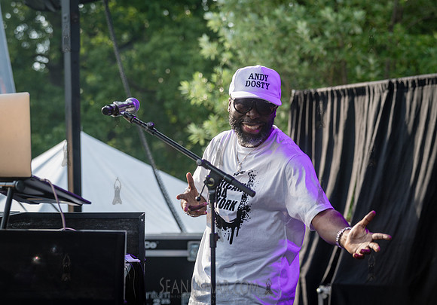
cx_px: 245
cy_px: 132
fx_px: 1128
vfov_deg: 15.4
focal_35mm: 92
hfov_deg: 21.9
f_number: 3.5
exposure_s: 1/1250
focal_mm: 78
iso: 500
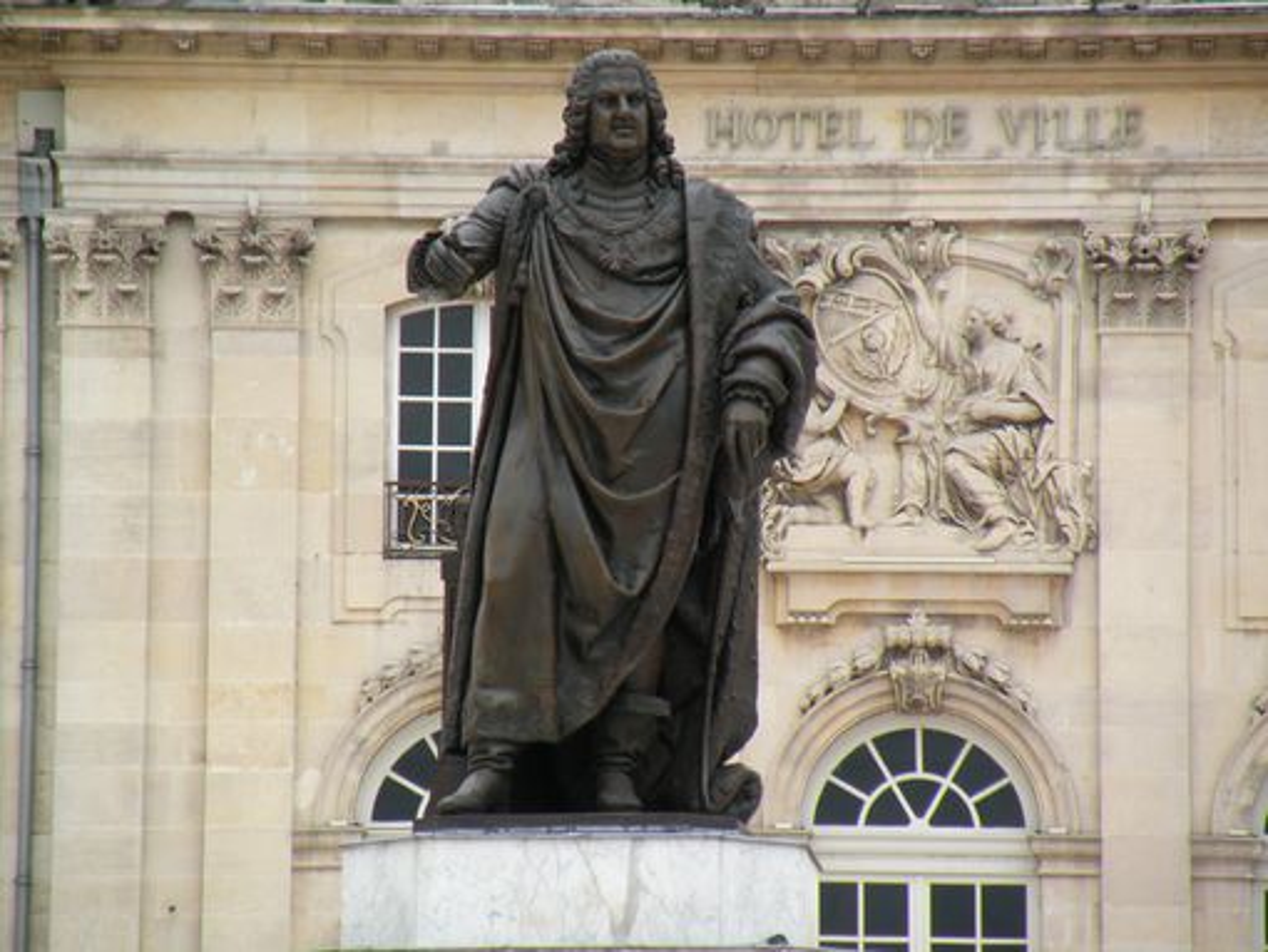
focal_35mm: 337
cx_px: 634
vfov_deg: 4.4
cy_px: 476
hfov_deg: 5.9
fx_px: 12350
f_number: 4.5
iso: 64
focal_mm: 59.6
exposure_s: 1/180
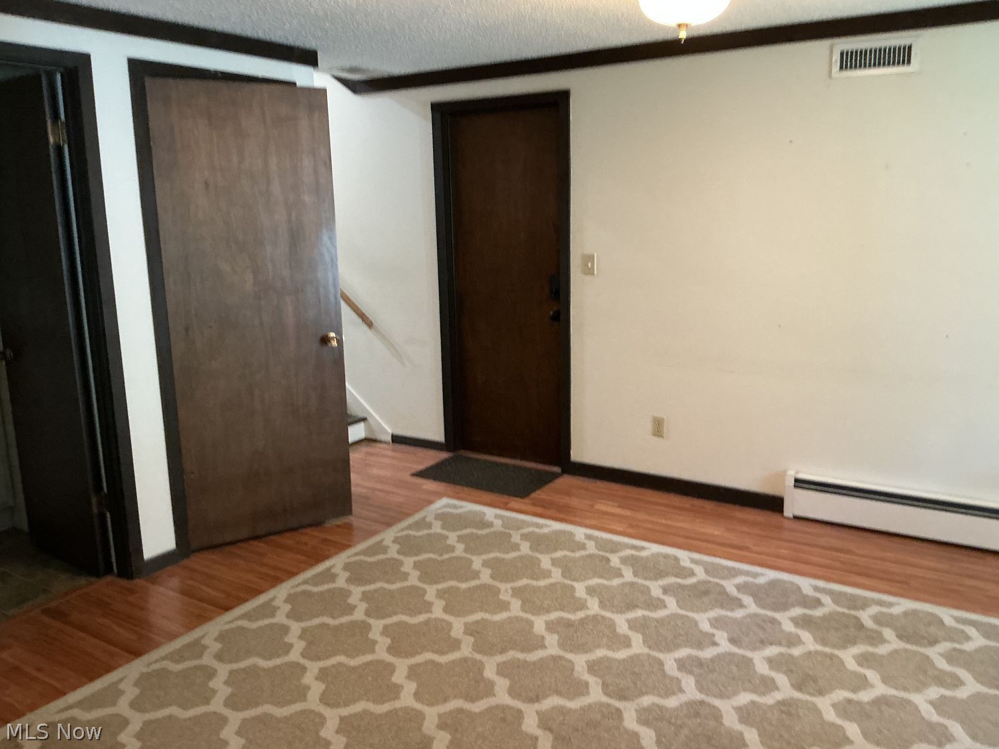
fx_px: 837
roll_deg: +2.0
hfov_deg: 61.7
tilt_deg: -9.3
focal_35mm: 29
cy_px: 374
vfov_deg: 48.2
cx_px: 500
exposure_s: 1/40
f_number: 1.8
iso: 250
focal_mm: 3
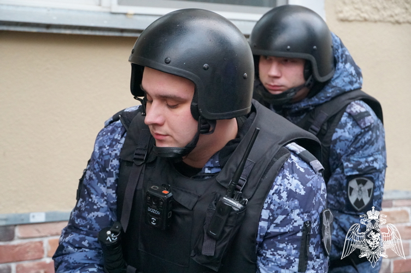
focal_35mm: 92
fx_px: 1044
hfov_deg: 22.3
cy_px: 136
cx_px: 206
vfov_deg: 14.9
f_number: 5.6
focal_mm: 61
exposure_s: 1/160
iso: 6400
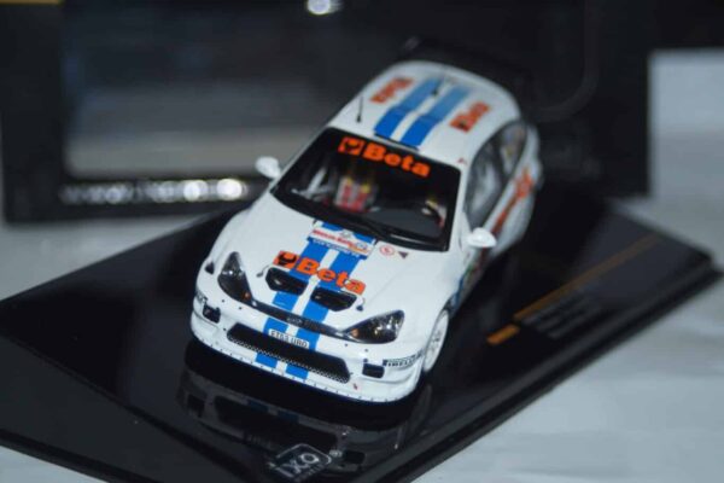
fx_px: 1810
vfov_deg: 15.2
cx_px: 362
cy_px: 242
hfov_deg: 22.6
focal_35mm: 90
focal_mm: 60
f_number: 5.6
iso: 200
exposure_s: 1/80
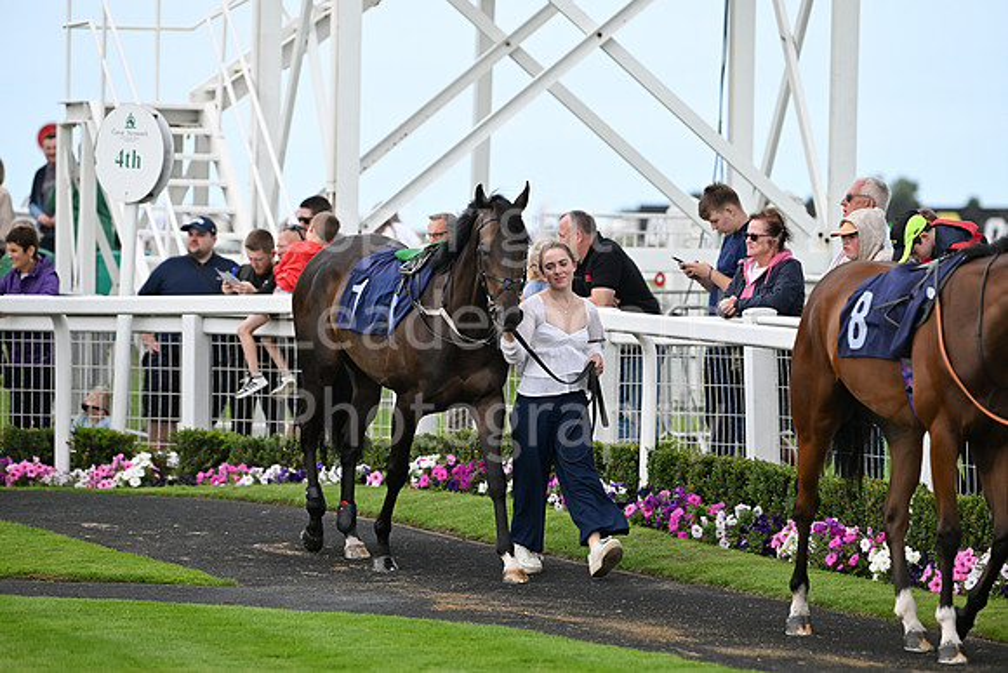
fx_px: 5601
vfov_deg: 6.9
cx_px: 504
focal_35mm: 200
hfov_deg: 10.3
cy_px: 336
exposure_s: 1/5000
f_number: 4
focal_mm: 200
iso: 1250
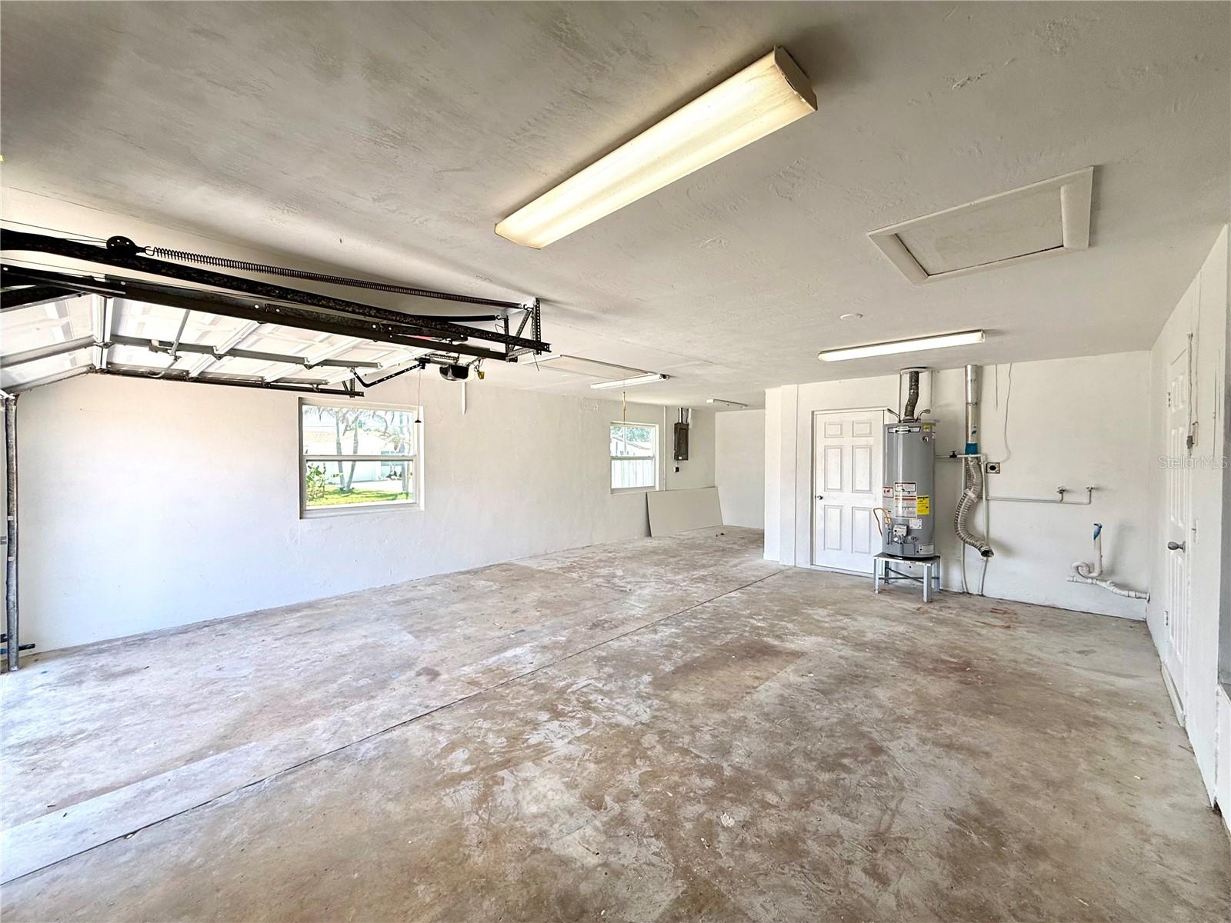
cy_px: 462
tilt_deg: +0.0
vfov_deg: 85.7
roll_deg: -0.5
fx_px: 498
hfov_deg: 102.1
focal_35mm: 14
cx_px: 616
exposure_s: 1/310
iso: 64
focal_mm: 2.22
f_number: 2.2
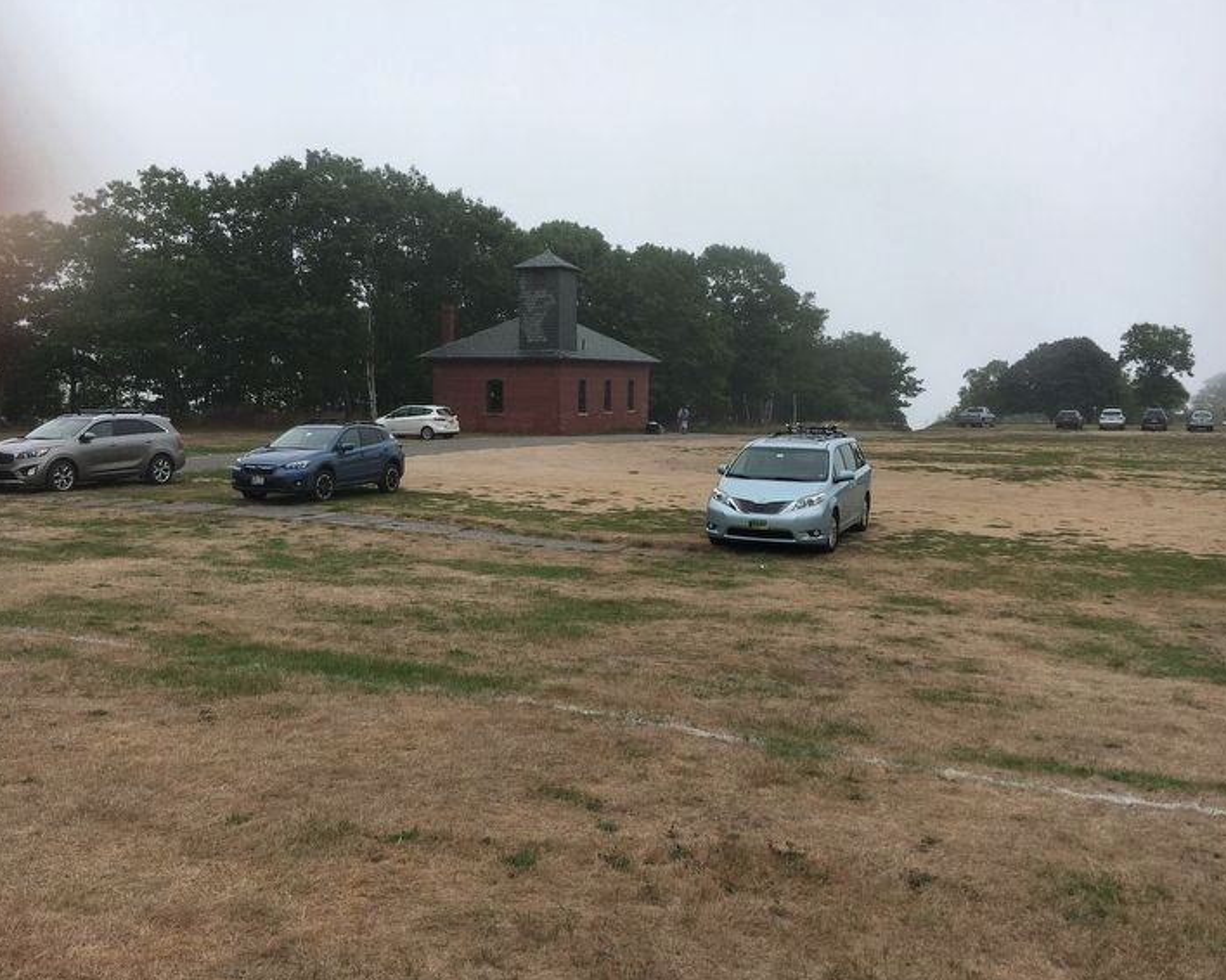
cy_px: 481
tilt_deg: -5.4
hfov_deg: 55.6
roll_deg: -0.7
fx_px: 1161
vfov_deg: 45.8
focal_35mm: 32
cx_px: 571
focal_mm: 4.15
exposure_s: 1/1538
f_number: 2.2
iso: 25
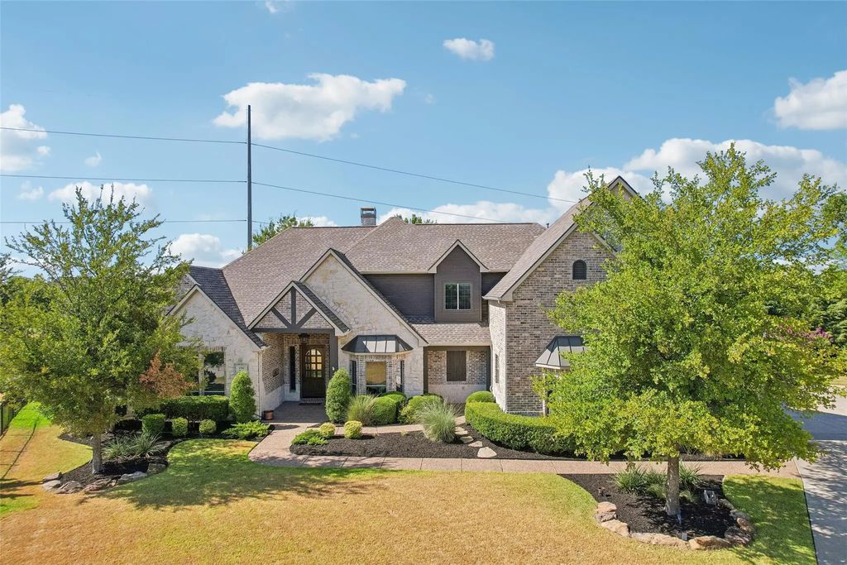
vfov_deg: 57.2
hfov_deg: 78.6
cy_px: 282
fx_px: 518
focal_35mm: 22
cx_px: 424
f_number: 2.8
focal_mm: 8.4
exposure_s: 1/3000
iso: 200
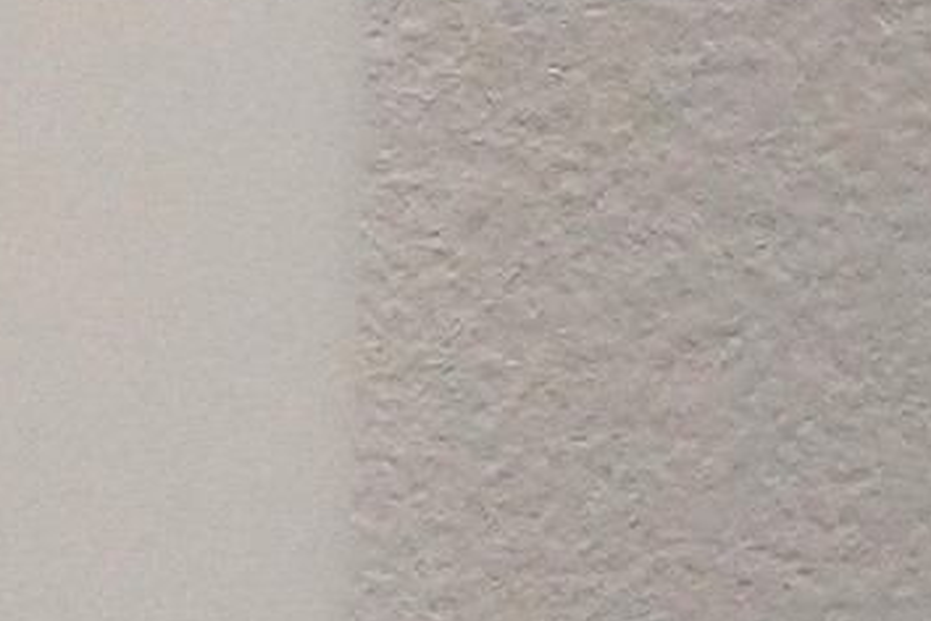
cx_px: -1181
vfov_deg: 5.0
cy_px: 326
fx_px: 7163
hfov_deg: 7.1
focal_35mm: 277
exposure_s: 1/100
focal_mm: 49
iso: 8000
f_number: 11
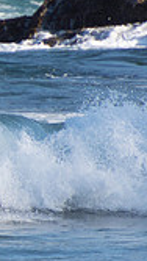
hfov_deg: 0.6
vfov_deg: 1.0
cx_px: -188
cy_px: 159
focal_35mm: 2177
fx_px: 15078
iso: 400
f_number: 5.6
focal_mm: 400
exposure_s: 1/1000
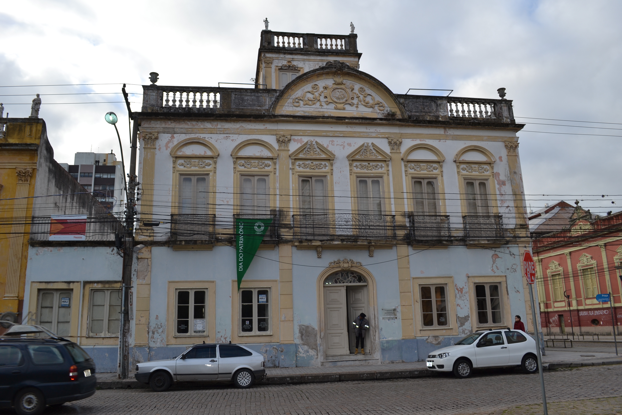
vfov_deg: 47.9
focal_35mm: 27
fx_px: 466
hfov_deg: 67.4
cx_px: 311
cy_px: 208
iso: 100
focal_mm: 18
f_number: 6.3
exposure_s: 1/200
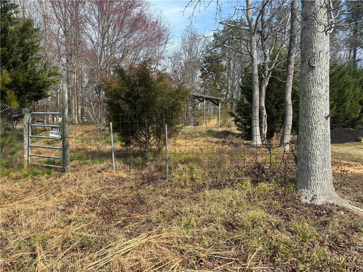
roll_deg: -0.5
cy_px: 136
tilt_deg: -3.2
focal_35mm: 26
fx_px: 273
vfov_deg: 53.1
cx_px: 182
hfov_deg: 67.3
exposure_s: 1/1949
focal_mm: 5.96
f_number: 1.6
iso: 50
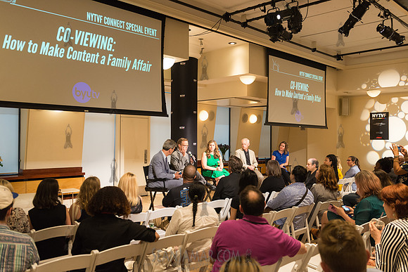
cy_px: 136
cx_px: 204
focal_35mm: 32
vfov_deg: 41.1
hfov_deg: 58.7
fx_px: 363
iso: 2500
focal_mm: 32
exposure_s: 1/125
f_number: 4
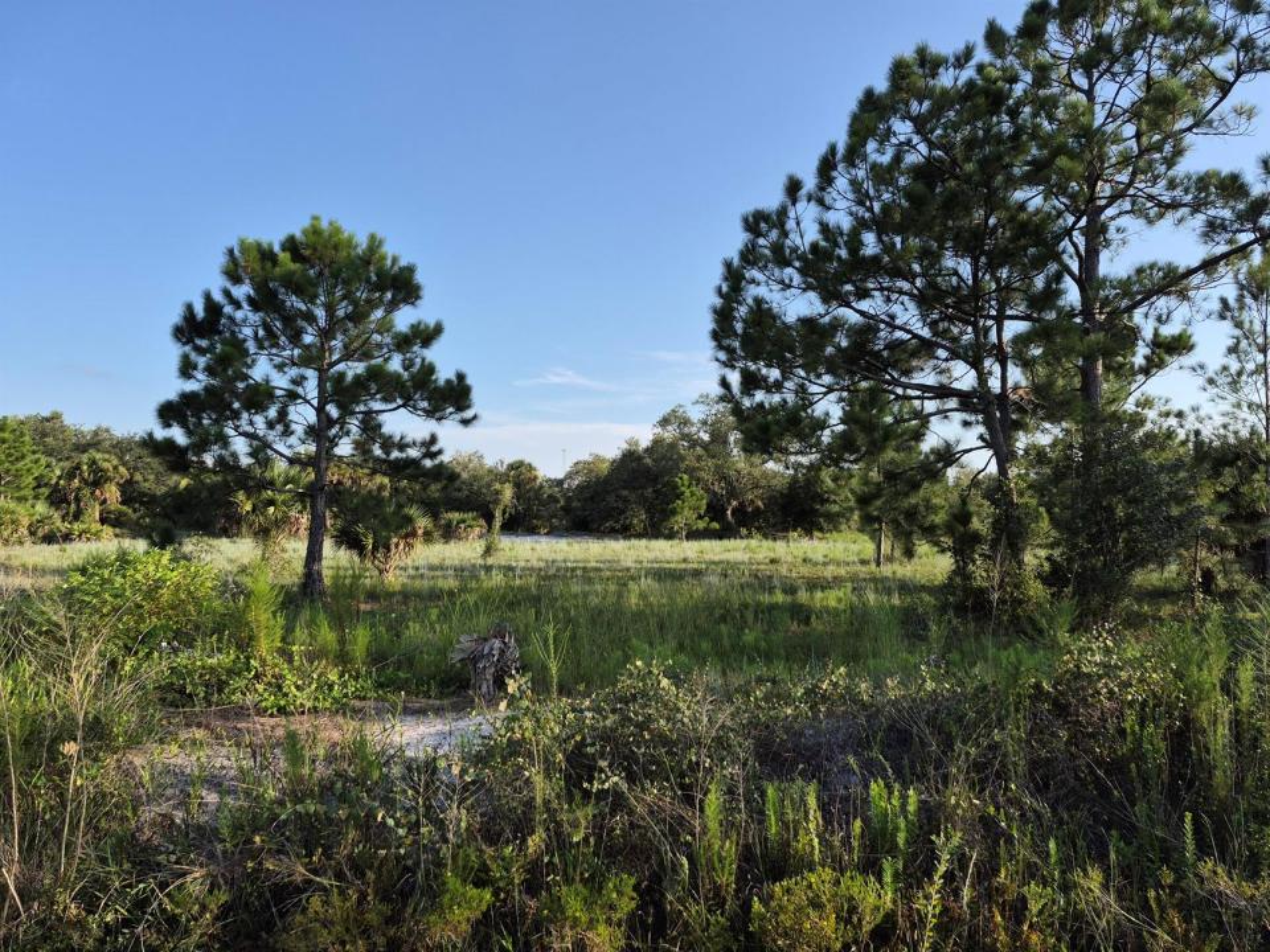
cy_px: 476
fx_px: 844
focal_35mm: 23
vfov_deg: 58.9
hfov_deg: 73.9
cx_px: 635
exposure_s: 1/908
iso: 25
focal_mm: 5.4
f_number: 1.8
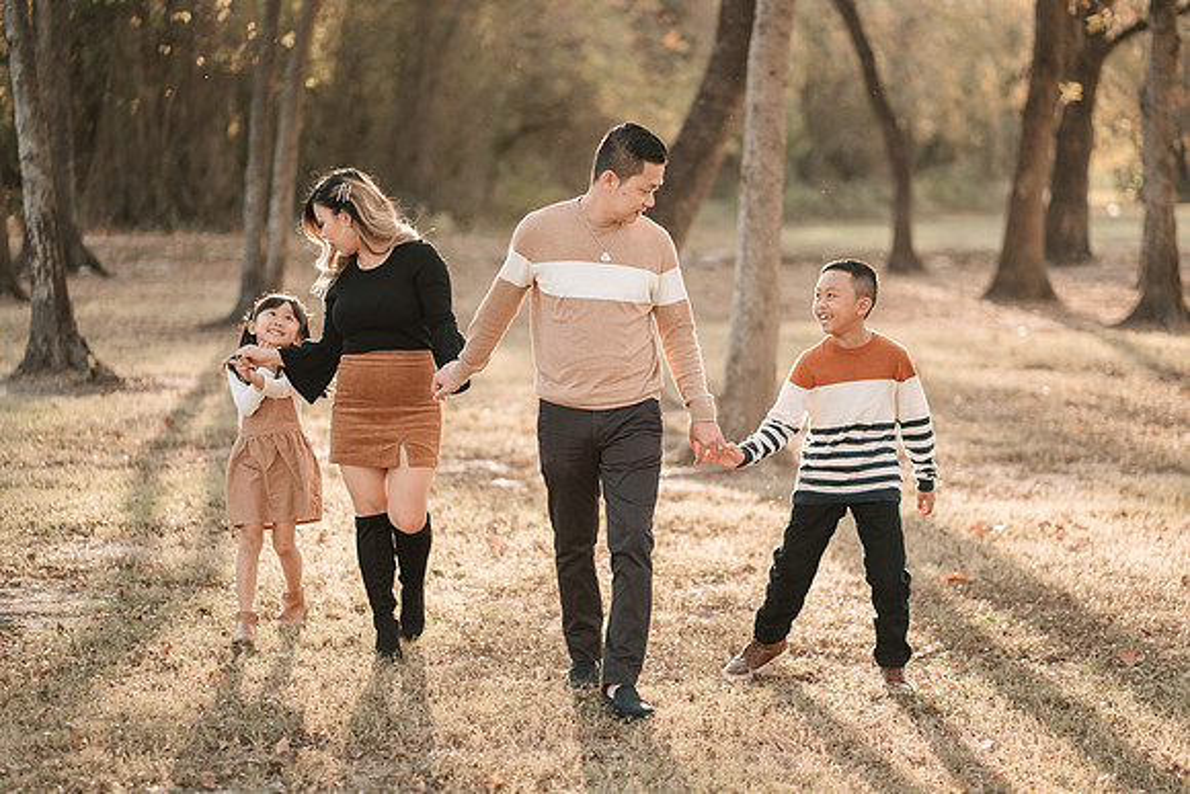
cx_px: 599
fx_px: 2847
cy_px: 397
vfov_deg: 15.9
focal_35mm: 86
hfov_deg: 23.6
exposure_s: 1/500
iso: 125
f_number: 1.8
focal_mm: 85
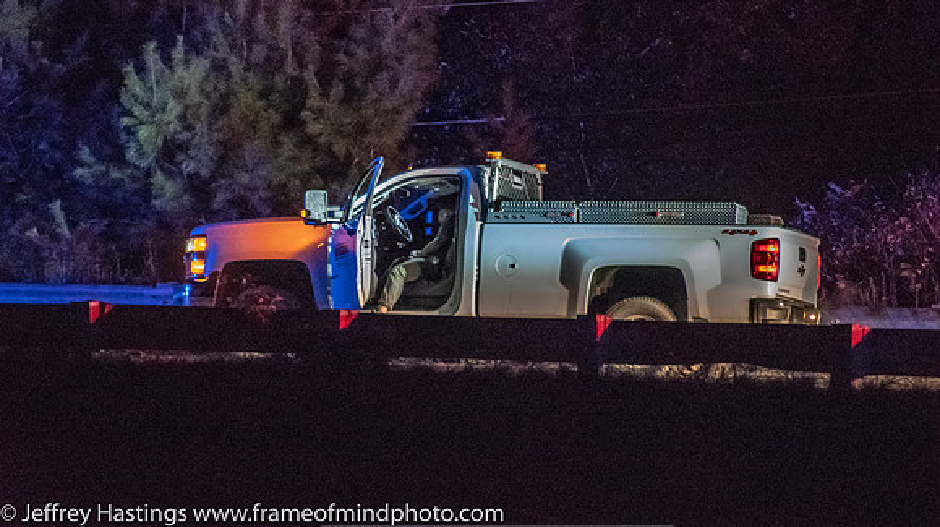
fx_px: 7297
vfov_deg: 4.1
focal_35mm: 293
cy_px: 252
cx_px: 471
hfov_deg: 7.4
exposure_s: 1/80
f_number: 5.6
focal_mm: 185
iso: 16000
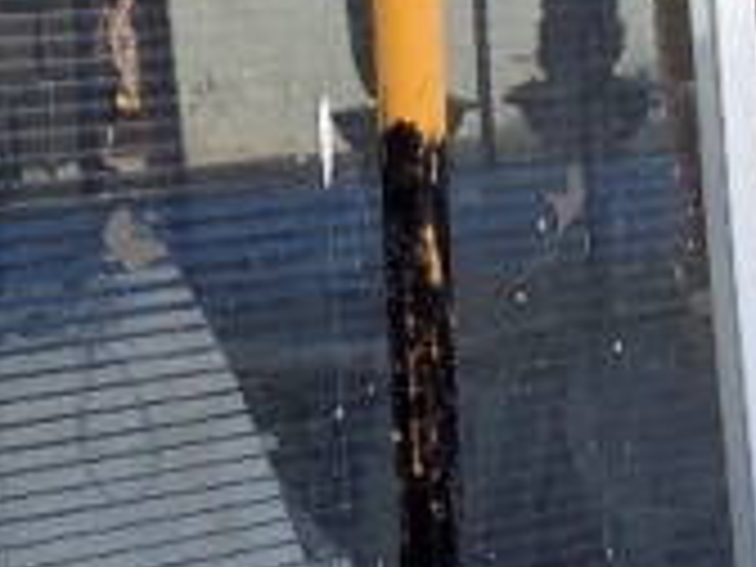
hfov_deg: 10.4
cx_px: -144
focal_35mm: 188
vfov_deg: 7.8
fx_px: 4106
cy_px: -236
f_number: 2.4
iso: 50
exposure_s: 1/383
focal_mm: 4.28
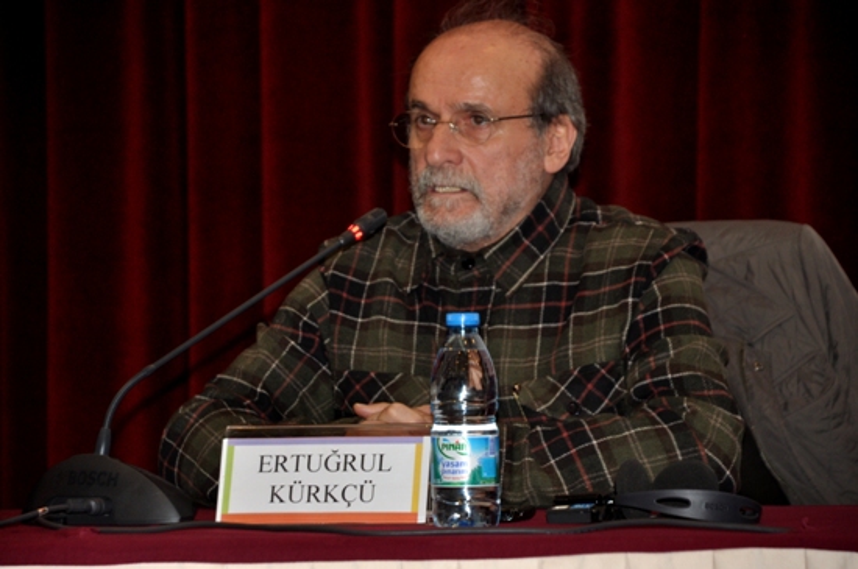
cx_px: 429
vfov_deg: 8.1
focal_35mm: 168
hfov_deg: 12.2
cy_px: 284
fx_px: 3998
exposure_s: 1/60
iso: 500
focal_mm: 112
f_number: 5.6
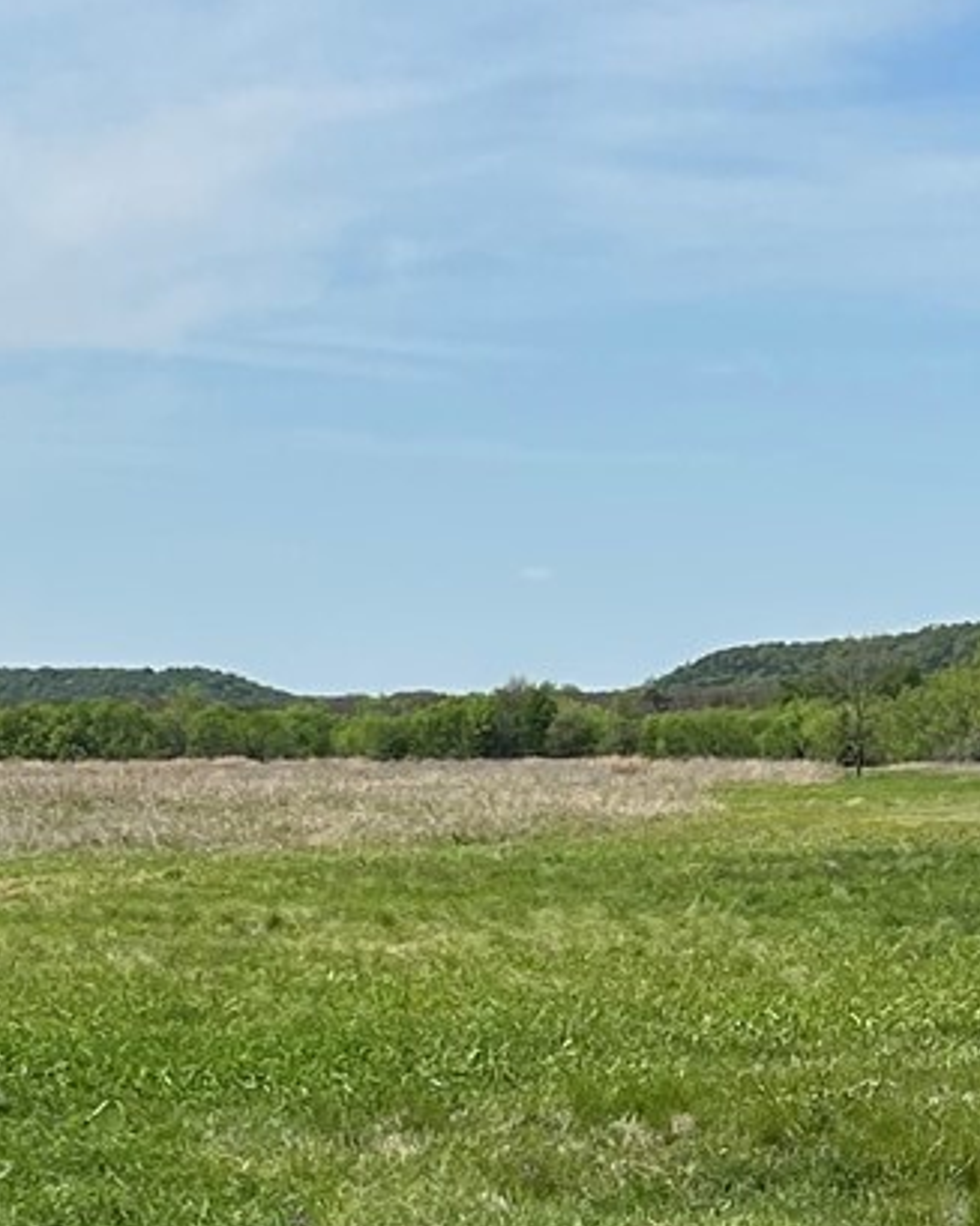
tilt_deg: -9.0
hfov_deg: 12.1
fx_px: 4606
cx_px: 701
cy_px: 1547
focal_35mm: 127
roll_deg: +1.3
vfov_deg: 14.6
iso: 50
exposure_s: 1/5882
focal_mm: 5.7
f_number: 1.5
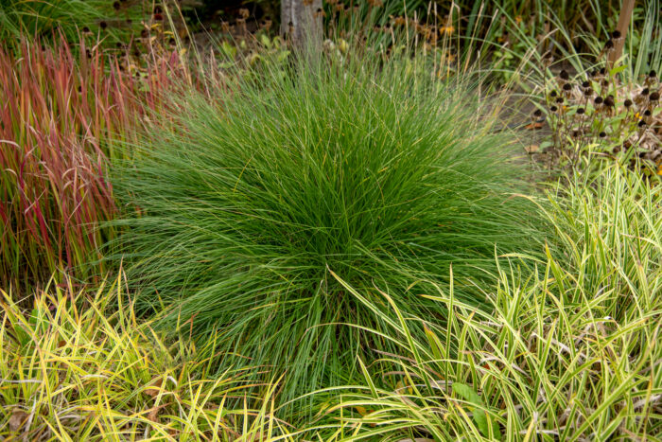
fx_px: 809
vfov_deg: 30.5
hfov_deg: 44.5
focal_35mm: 44
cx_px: 331
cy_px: 221
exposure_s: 1/250
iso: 200
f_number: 4
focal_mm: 44
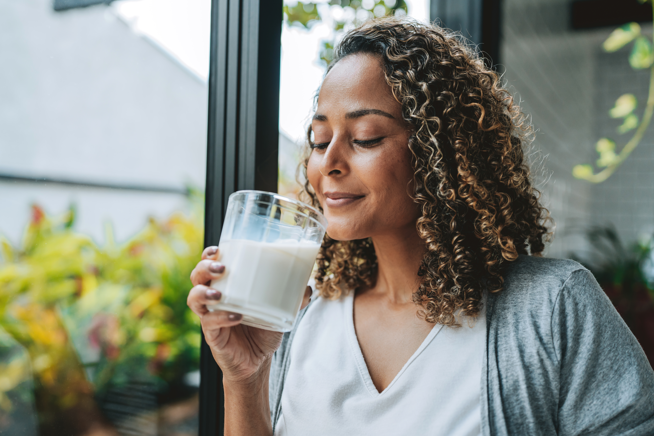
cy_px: 218
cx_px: 327
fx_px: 636
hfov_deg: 54.4
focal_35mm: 35
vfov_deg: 37.9
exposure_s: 1/800
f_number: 2.2
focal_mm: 35
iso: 400
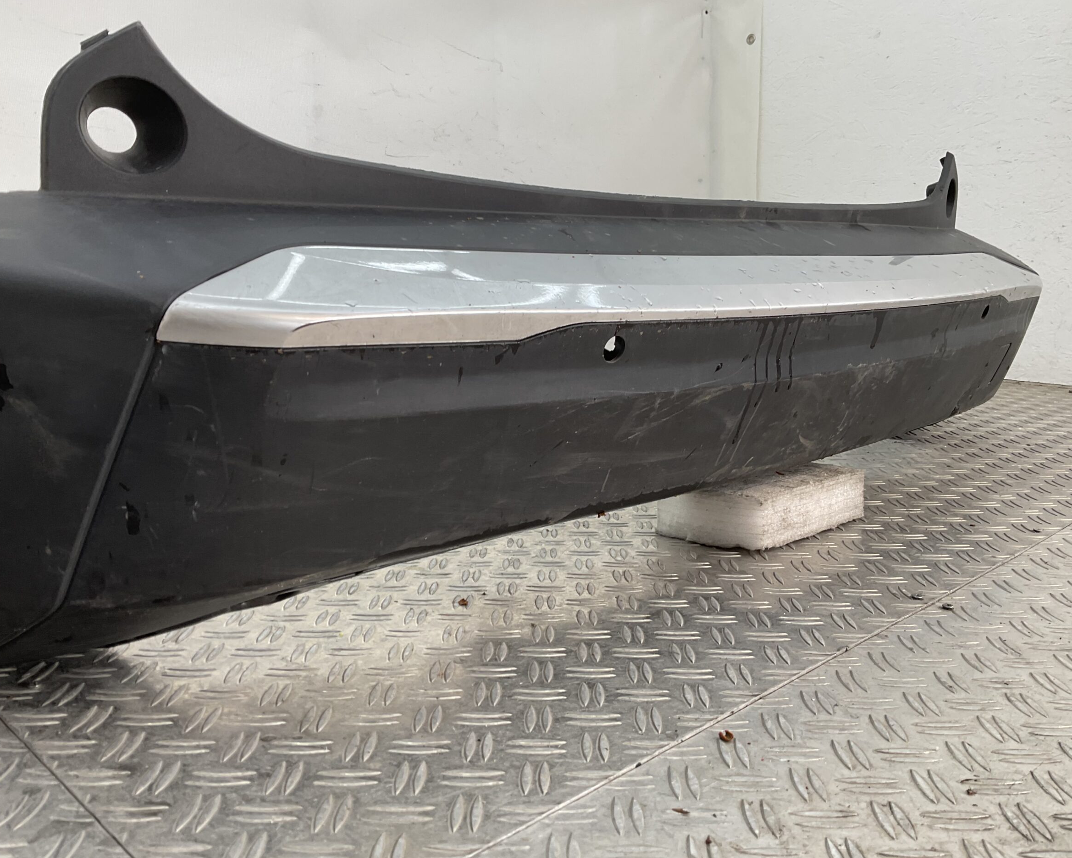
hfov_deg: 57.2
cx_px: 551
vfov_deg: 47.1
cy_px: 425
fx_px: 983
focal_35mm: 31
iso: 20
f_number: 1.8
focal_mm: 3
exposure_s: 1/120
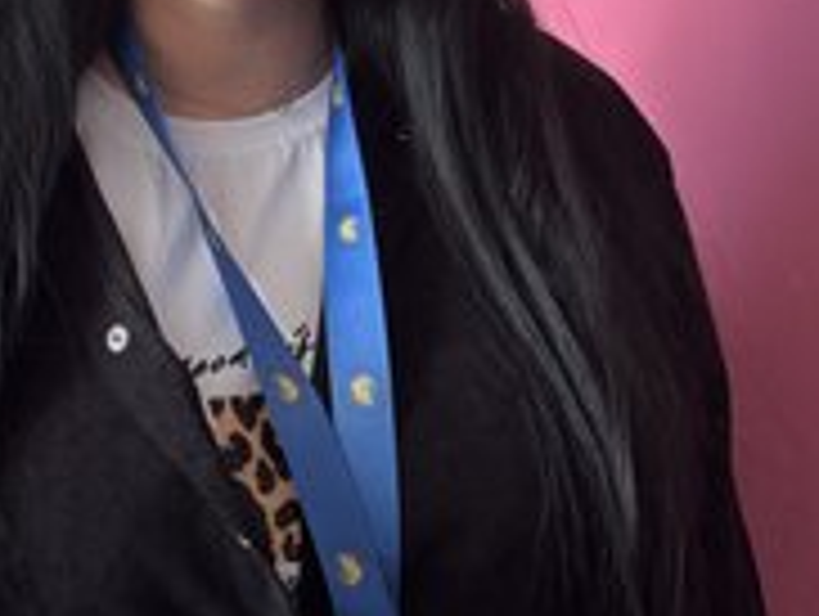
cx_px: 135
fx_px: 1350
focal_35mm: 57
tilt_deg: -0.1
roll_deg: +0.2
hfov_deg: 32.6
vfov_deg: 24.5
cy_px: 0
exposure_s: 1/60
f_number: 1.6
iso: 250
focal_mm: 5.96
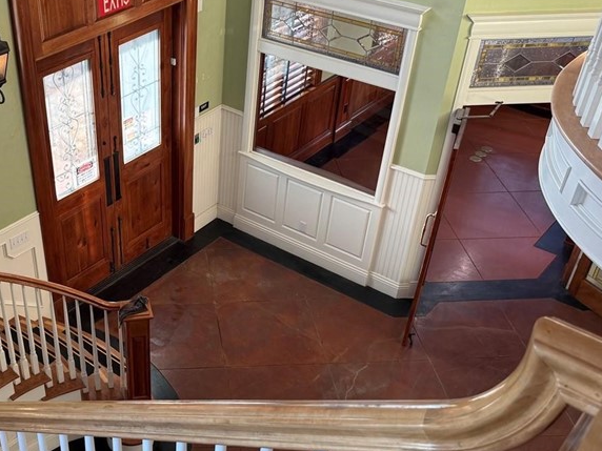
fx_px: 748
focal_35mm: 43
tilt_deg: -36.0
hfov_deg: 42.1
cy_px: 270
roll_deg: +4.7
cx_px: 131
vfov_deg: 33.5
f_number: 1.78
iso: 100
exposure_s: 1/128
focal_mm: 6.76
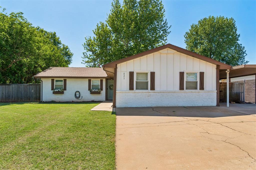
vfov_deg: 53.1
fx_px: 171
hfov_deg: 73.7
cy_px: 85
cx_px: 128
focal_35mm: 24
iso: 100
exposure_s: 1/400
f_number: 9
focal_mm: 16
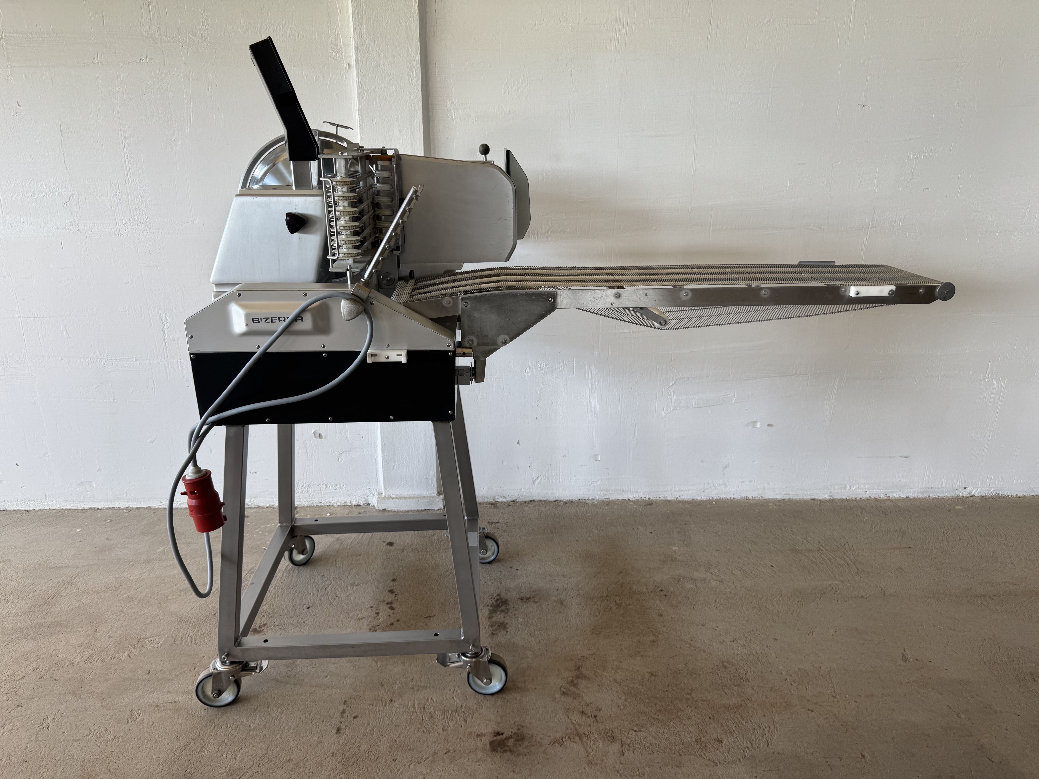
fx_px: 720
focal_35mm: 24
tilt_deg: -19.3
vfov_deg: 56.8
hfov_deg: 71.6
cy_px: 390
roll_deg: +0.3
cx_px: 520
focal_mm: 6.76
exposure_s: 1/121
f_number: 1.78
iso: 64
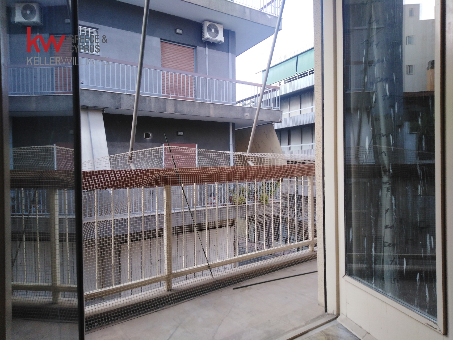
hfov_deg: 69.4
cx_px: 226
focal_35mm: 25
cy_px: 170
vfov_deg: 54.9
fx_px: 327
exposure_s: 1/100
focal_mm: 3.37
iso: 132
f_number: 2.2
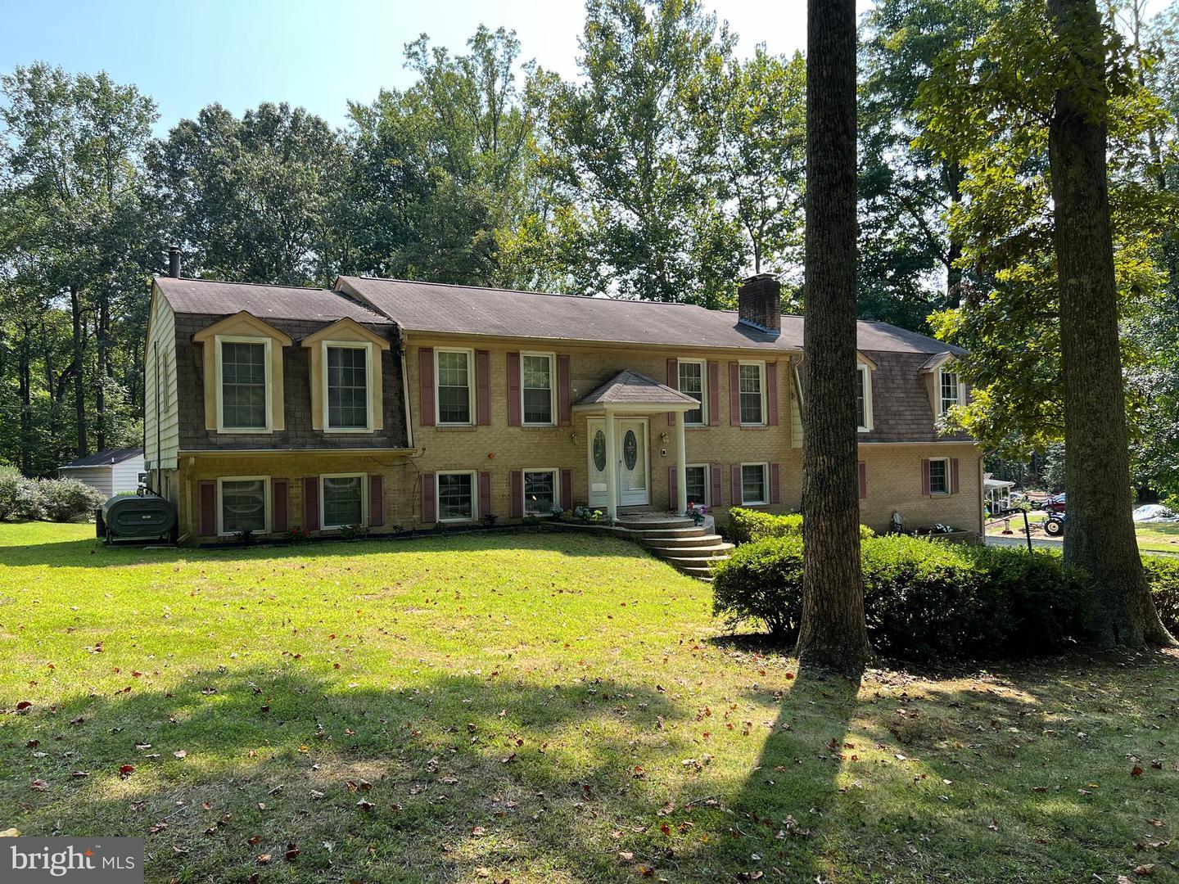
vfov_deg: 53.1
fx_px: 886
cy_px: 442
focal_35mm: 26
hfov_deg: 67.3
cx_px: 590
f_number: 1.5
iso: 50
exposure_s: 1/1079
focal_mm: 5.7
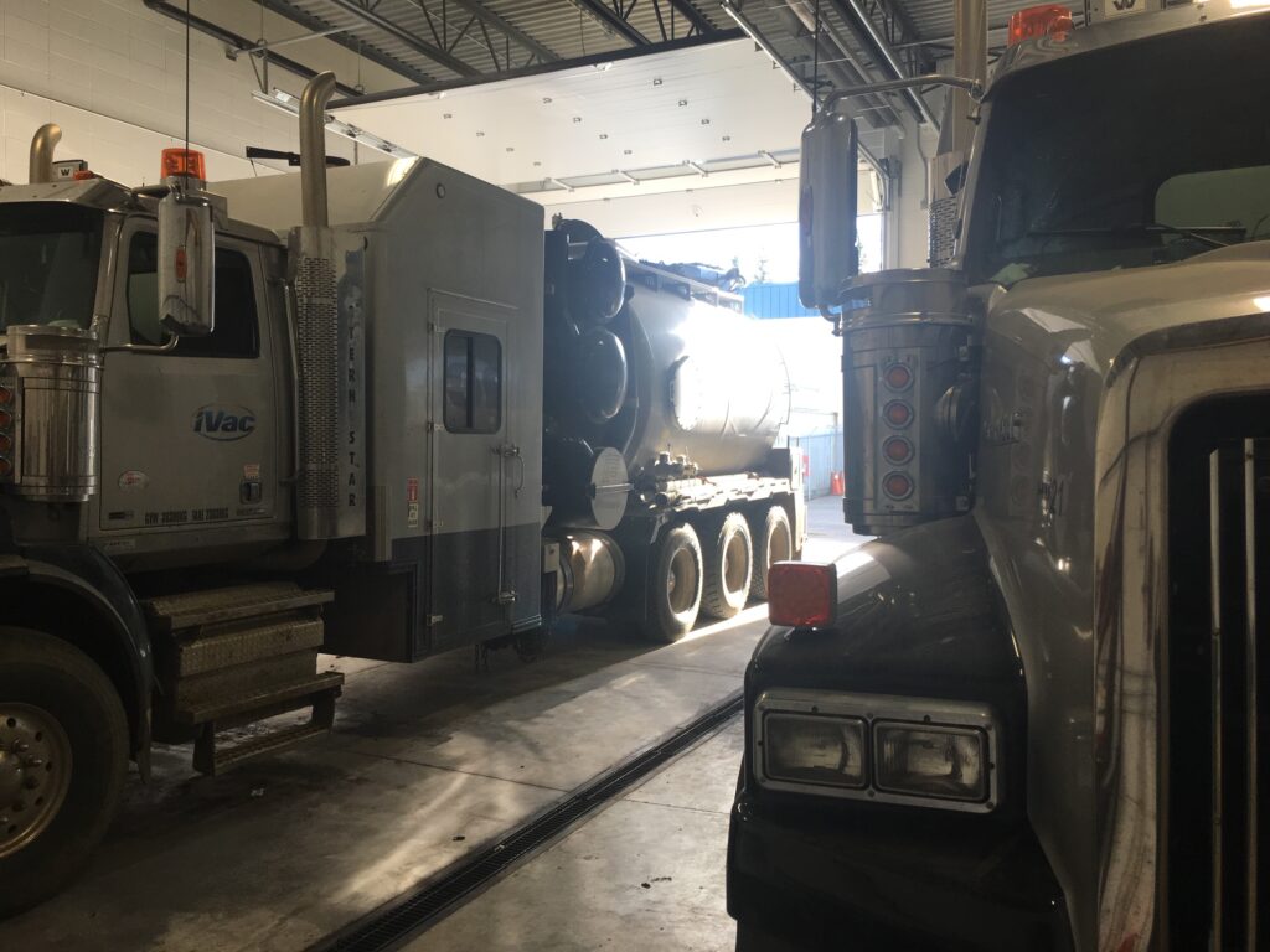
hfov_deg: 61.7
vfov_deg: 48.2
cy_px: 476
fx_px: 1064
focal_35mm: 29
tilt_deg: -1.2
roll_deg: -0.1
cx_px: 635
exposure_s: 1/120
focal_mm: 4.15
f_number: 2.2
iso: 32
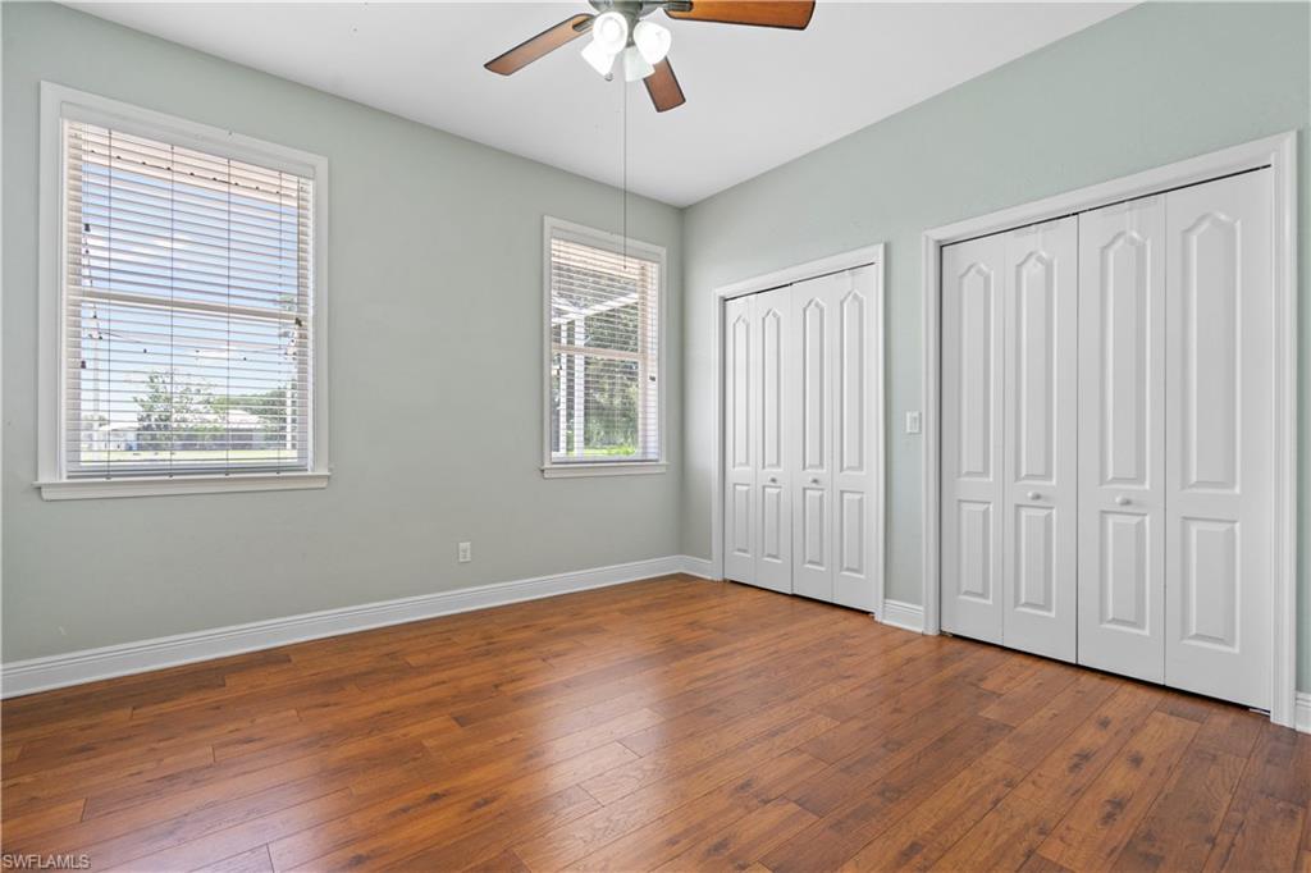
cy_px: 436
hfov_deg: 96.8
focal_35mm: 16
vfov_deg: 73.7
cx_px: 656
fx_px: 582
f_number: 8
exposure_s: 1/20
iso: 400
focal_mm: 16
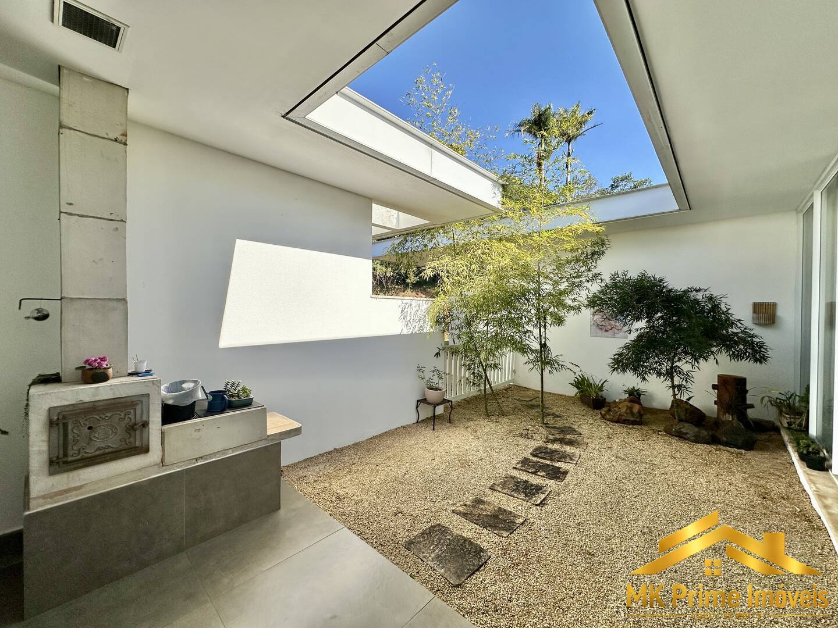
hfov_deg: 102.1
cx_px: 419
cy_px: 314
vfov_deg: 85.7
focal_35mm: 14
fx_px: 339
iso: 50
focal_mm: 2.22
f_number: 2.2
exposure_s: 1/1416
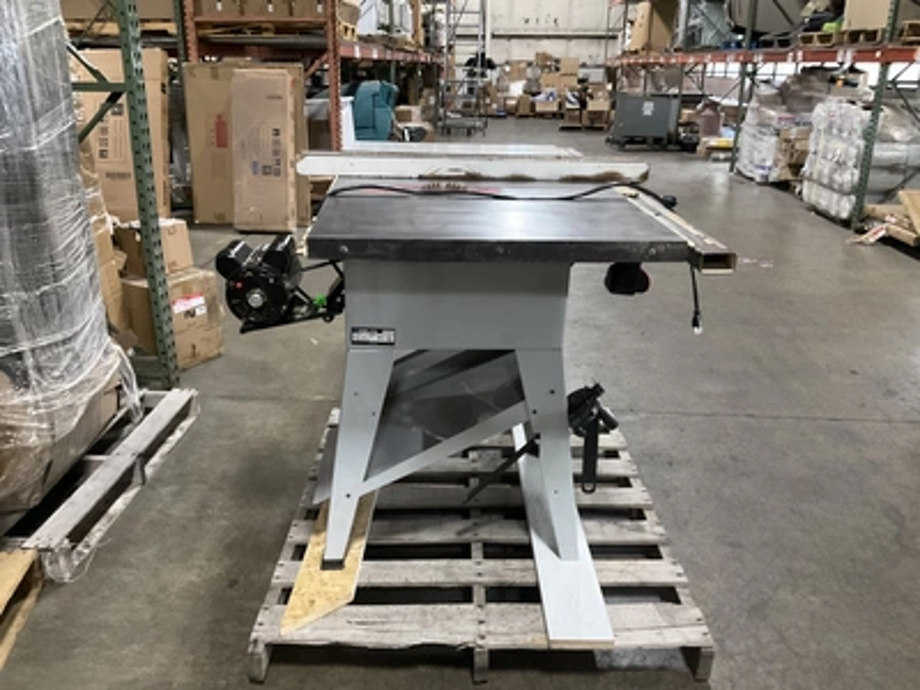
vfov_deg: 48.2
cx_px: 460
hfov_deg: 61.7
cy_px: 345
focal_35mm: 29
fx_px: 771
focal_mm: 3
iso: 320
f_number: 1.8
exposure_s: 1/30
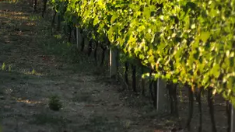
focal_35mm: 416
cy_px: -9
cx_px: 64
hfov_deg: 5.2
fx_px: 2593
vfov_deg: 2.9
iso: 200
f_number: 2.8
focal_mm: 200
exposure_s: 1/1600
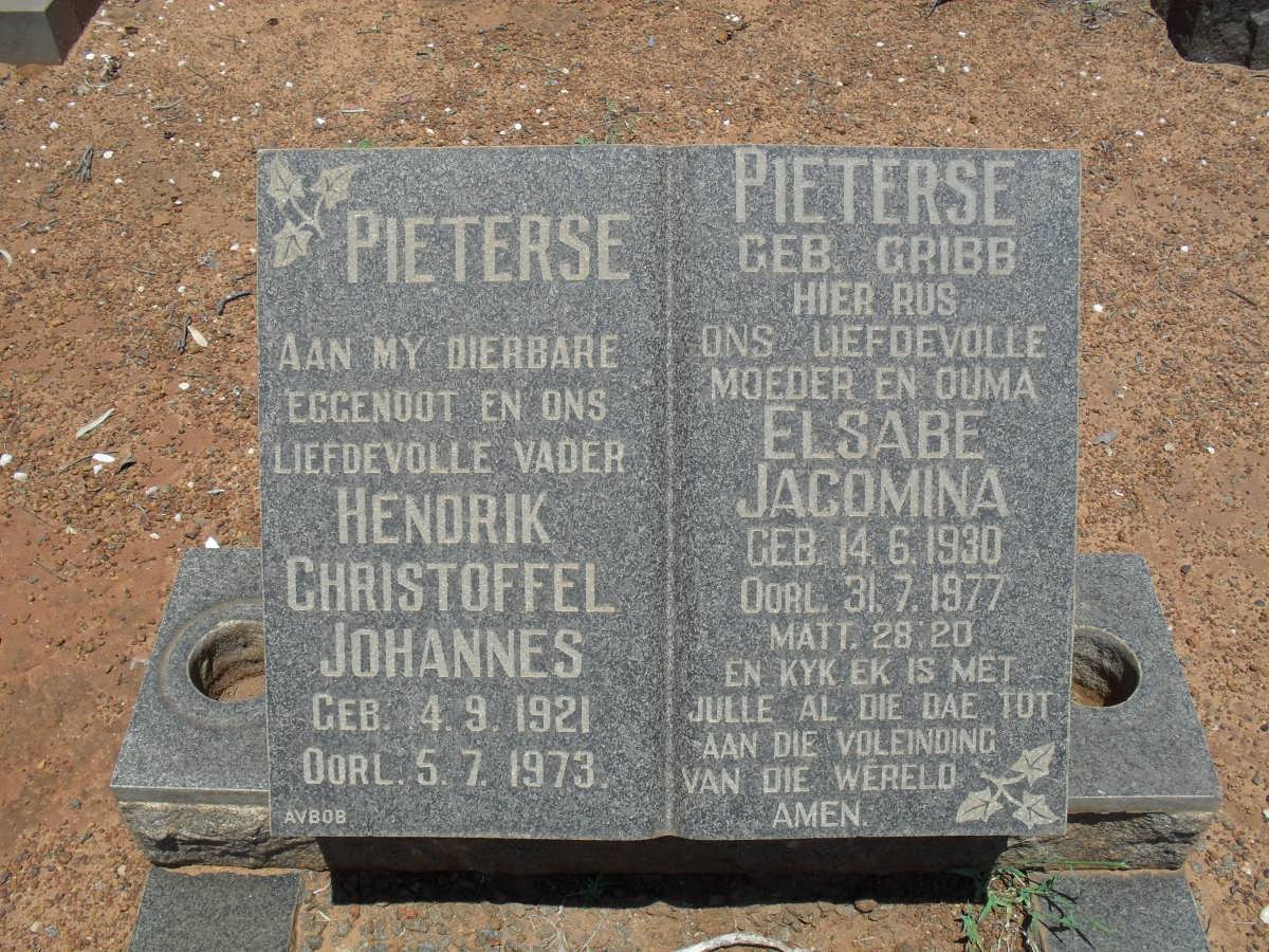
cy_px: 476
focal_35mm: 35
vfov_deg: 40.7
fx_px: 1283
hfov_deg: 52.6
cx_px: 634
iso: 100
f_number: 8.4
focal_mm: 6.3
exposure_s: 1/180
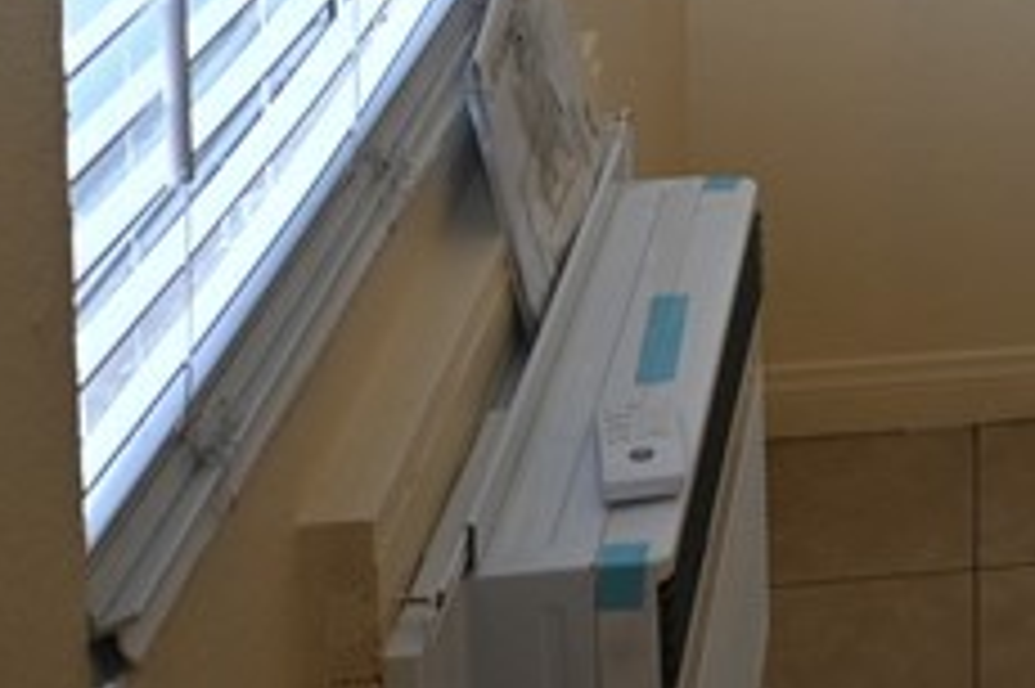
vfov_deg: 14.1
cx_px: 1570
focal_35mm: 89
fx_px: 2544
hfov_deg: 19.8
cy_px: -454
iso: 220
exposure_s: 1/60
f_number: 4
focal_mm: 12.5
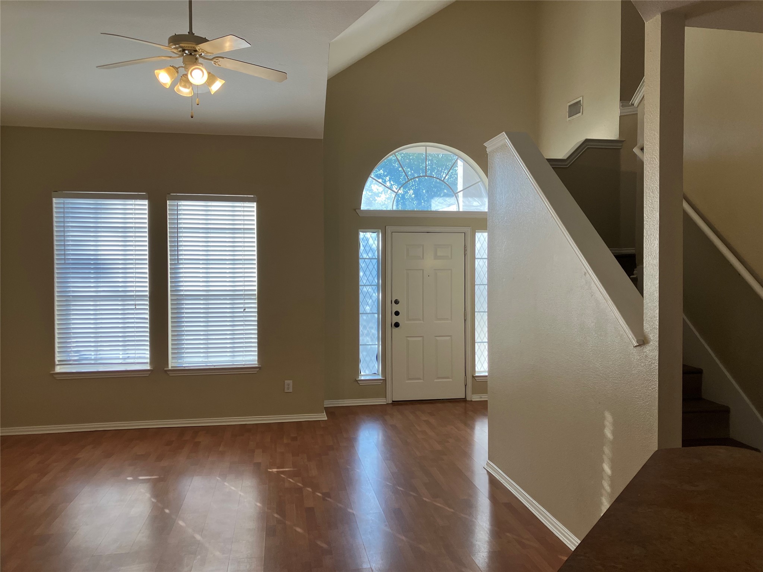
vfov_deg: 49.7
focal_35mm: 28
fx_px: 617
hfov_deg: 63.4
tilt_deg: -1.0
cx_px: 382
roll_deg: +0.7
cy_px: 286
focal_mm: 3.99
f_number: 1.8
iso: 40
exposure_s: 1/120
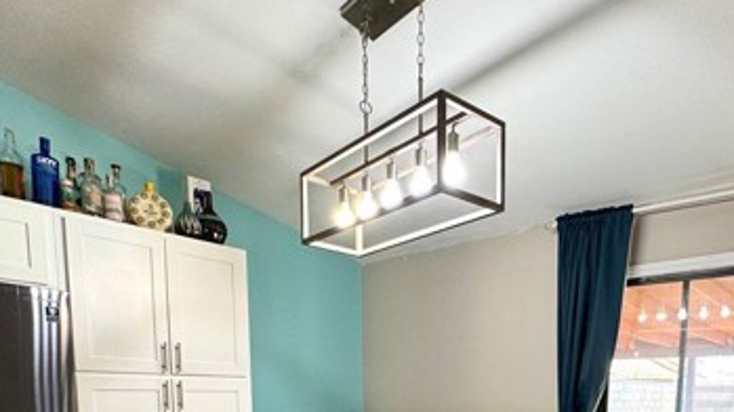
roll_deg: -0.8
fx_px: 545
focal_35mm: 28
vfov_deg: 35.0
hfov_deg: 66.6
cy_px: 462
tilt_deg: -7.9
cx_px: 473
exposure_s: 1/120
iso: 160
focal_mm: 2.22
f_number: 2.2
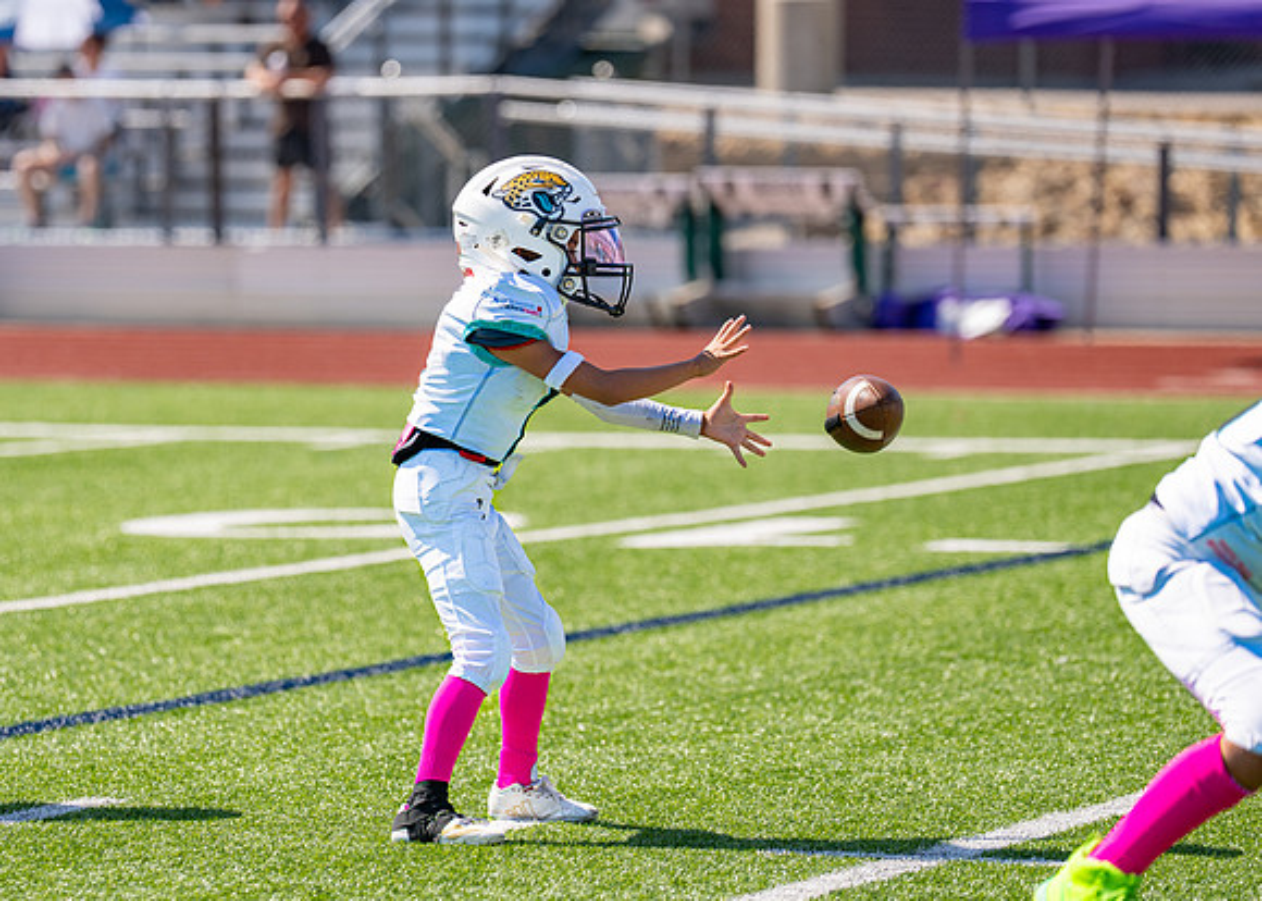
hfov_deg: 9.4
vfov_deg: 6.7
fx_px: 7659
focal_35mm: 214
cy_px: 428
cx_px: 485
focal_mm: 151
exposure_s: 1/1600
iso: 100
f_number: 2.8
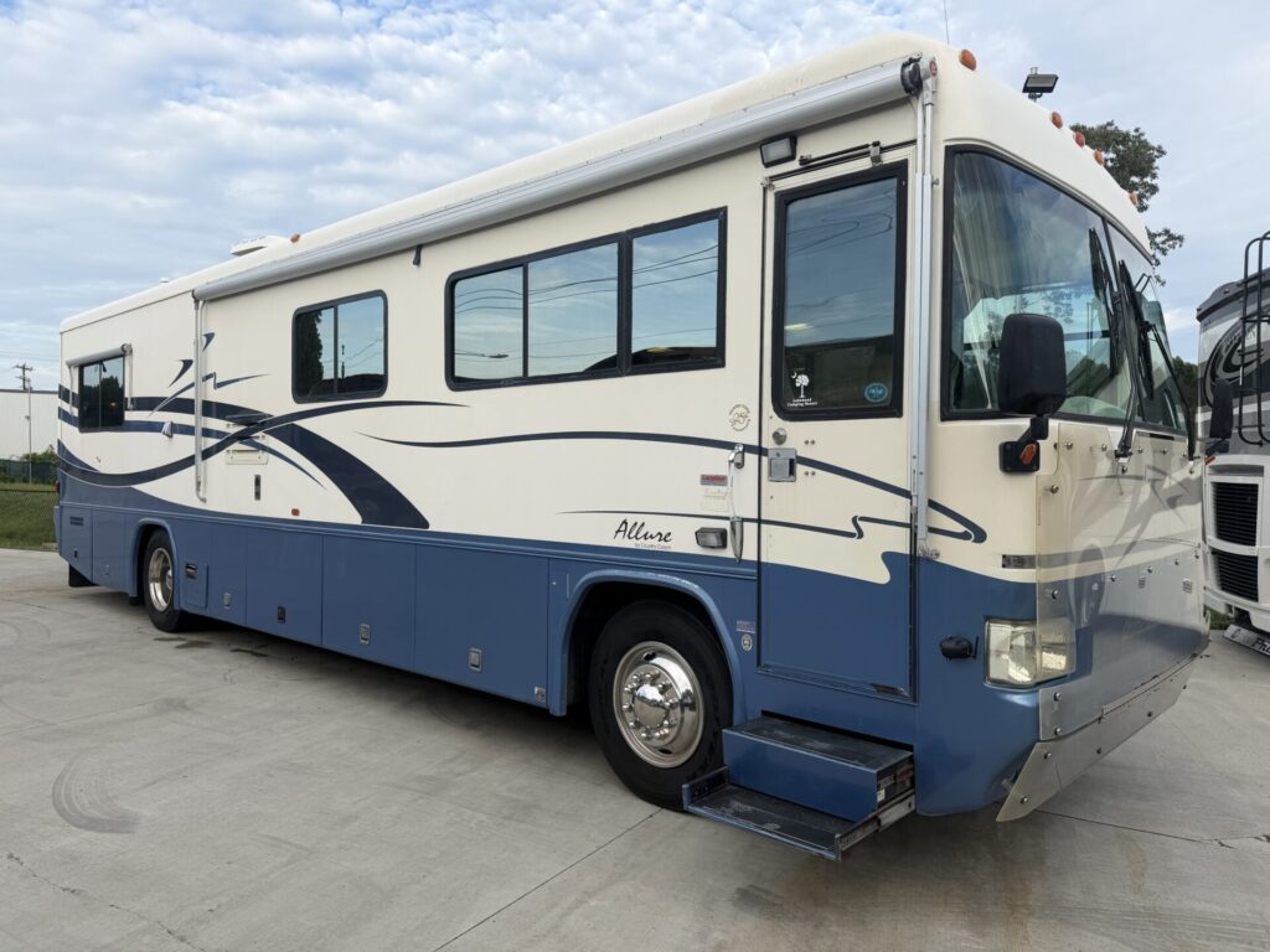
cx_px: 635
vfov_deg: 56.8
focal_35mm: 24
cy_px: 476
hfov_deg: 71.6
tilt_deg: -1.9
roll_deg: +0.5
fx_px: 881
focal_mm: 6.76
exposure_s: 1/1949
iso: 80
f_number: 1.78
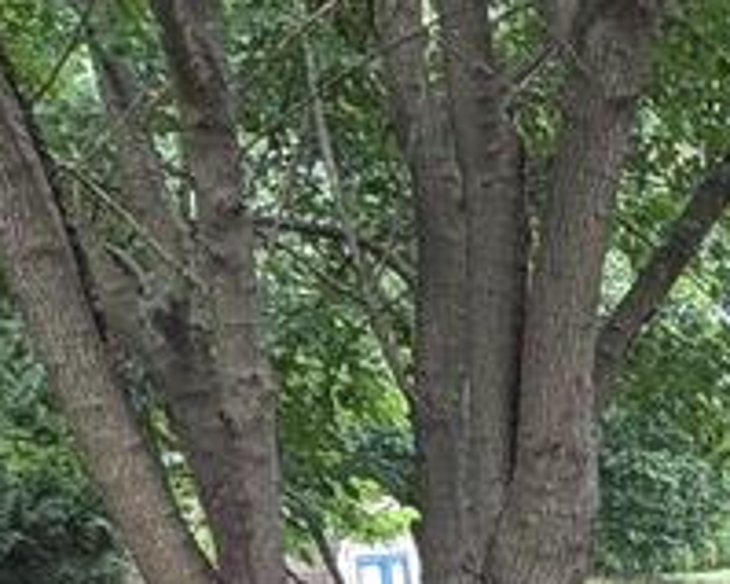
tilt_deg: -14.1
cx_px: 1398
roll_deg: +2.0
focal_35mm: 99
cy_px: 1025
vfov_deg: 13.9
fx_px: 2138
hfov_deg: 15.8
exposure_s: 1/131
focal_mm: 2.22
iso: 50
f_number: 2.2
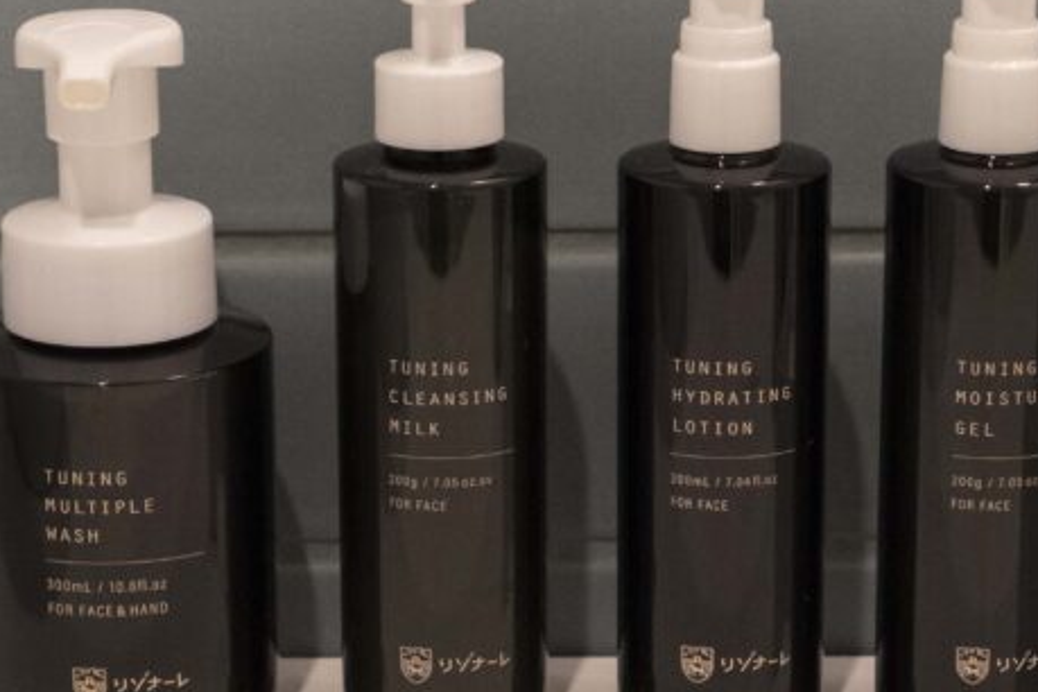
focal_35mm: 134
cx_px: 579
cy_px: 381
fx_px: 3863
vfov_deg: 10.2
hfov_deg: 15.3
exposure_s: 1/160
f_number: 5.6
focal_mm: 60
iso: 10000
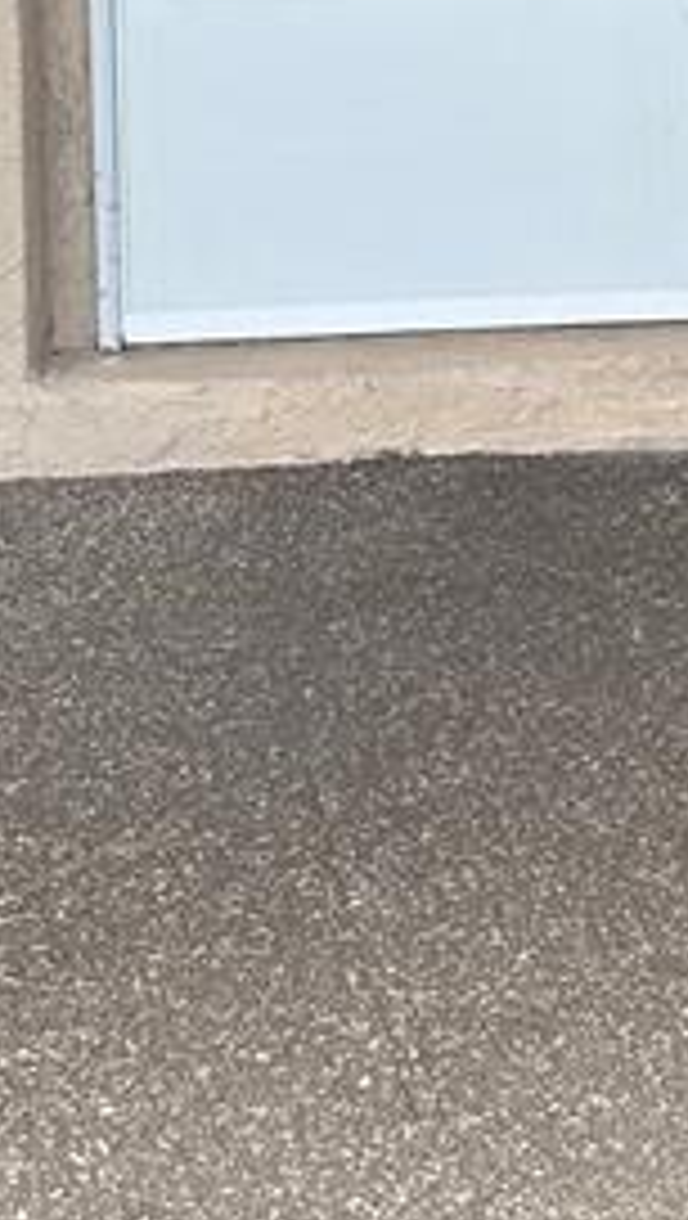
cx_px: 706
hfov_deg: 16.0
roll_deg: -0.8
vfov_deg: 25.0
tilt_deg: -7.2
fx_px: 2393
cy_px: -333
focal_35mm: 74
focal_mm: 6.86
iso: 80
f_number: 1.78
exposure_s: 1/745
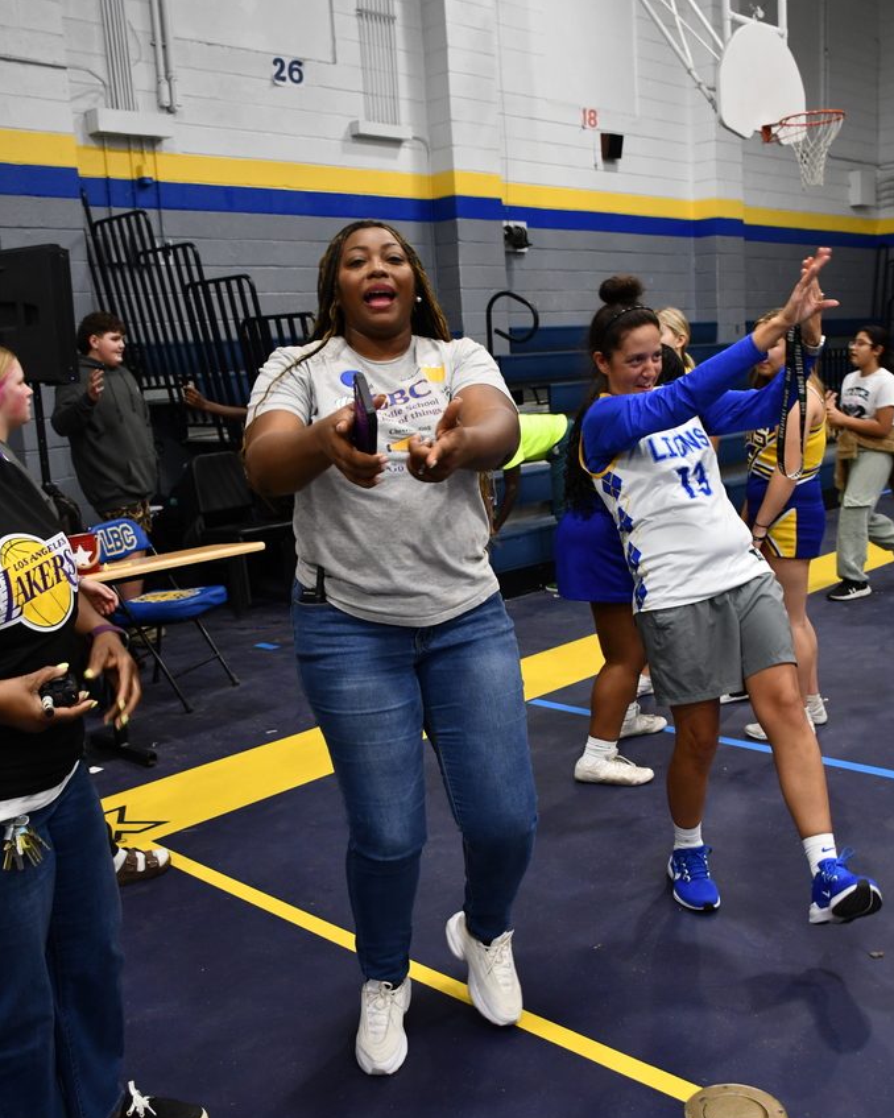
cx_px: 449
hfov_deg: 43.3
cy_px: 584
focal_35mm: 34
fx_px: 1125
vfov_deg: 52.8
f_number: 3.5
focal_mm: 20
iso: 1100
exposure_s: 1/125
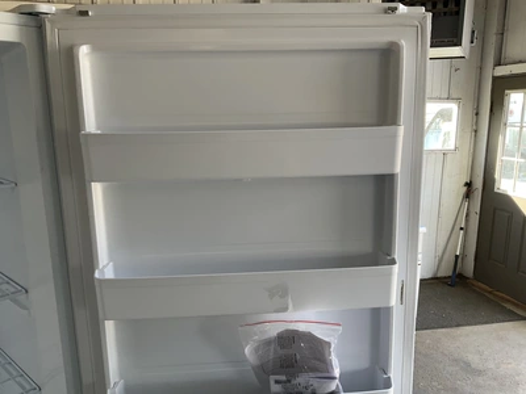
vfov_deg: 48.2
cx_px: 263
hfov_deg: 61.7
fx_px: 441
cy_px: 197
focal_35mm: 29
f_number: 1.8
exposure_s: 1/122
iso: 32
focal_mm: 3
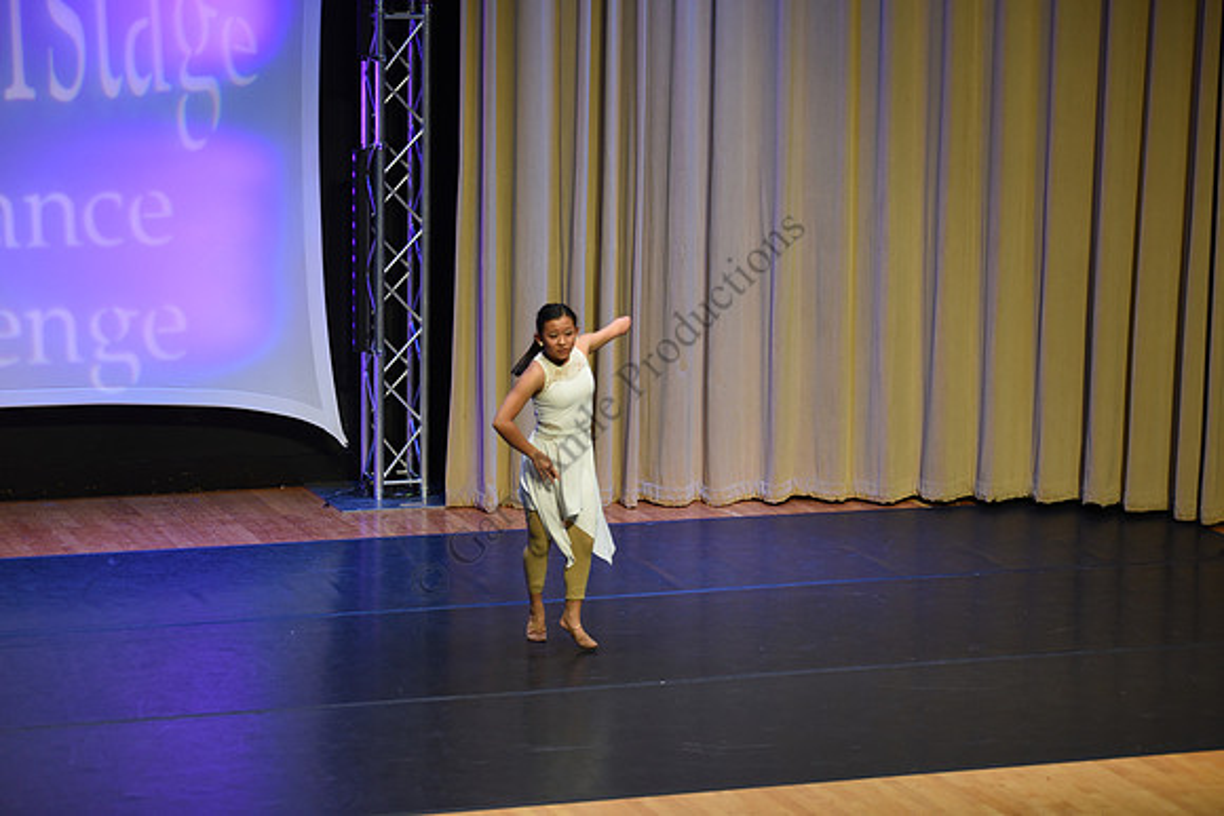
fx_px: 3571
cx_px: 612
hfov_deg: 19.5
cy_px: 408
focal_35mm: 105
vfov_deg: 13.0
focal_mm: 105
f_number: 2.8
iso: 1250
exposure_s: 1/250
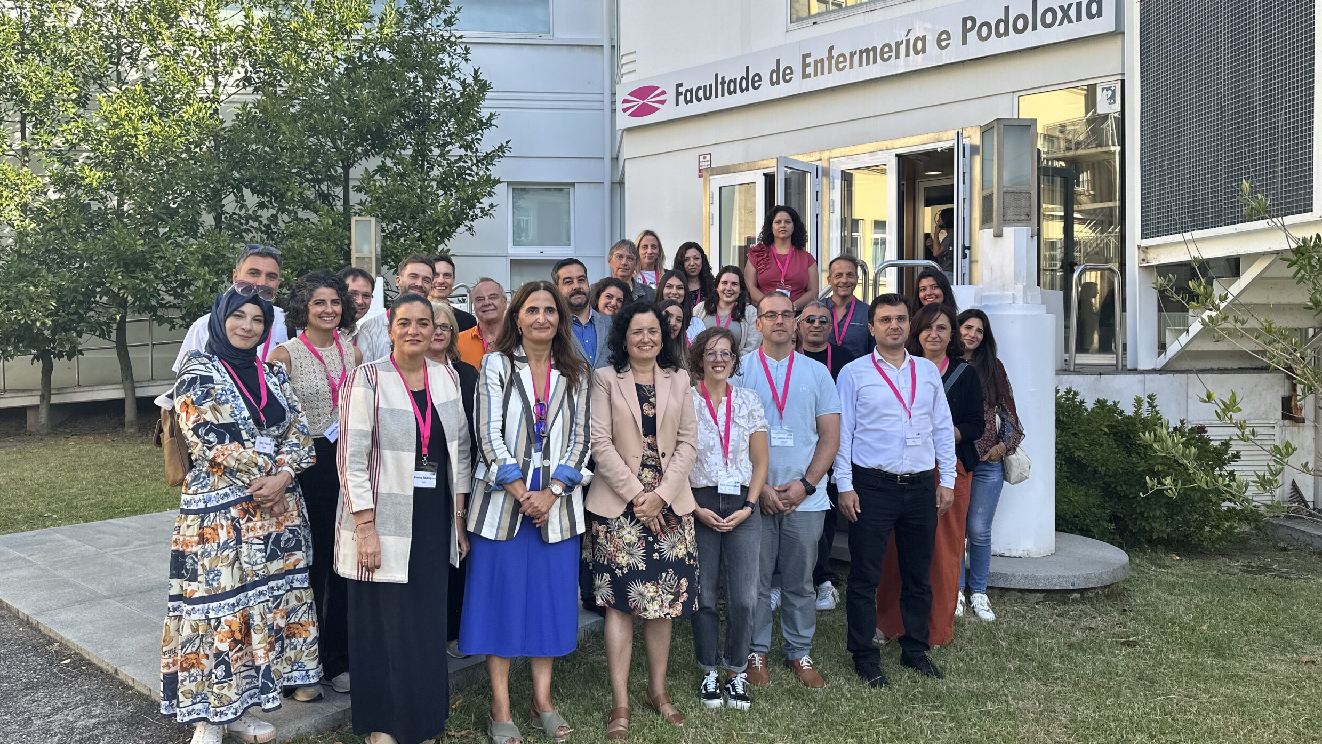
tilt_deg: -0.1
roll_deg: -1.0
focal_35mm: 27
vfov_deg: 42.9
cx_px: 643
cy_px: 349
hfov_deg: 69.8
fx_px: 947
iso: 80
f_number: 1.78
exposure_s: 1/623
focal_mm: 6.86
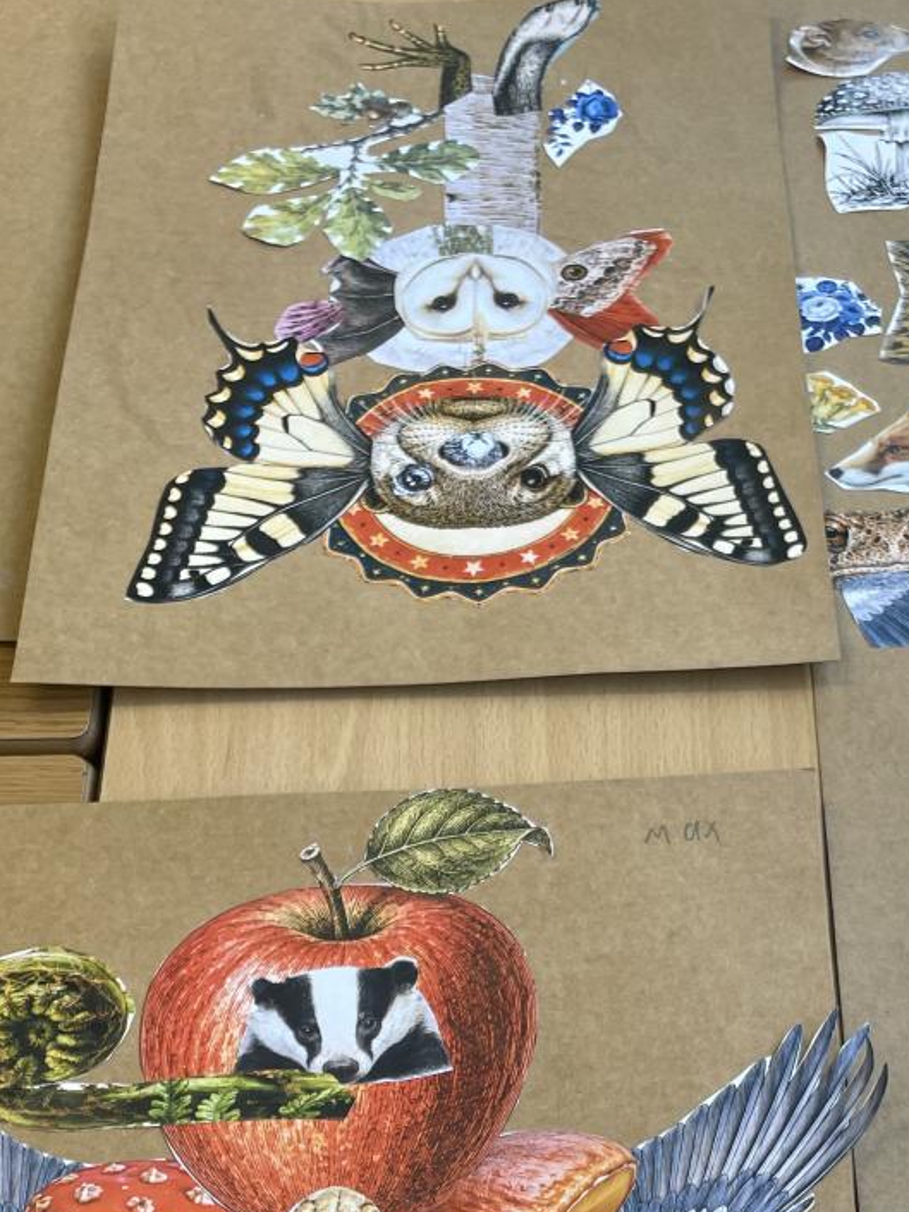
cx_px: 699
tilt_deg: -57.7
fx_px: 2065
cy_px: 1093
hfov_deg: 24.5
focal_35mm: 59
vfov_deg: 31.2
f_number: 1.6
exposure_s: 1/100
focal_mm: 4.2
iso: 32
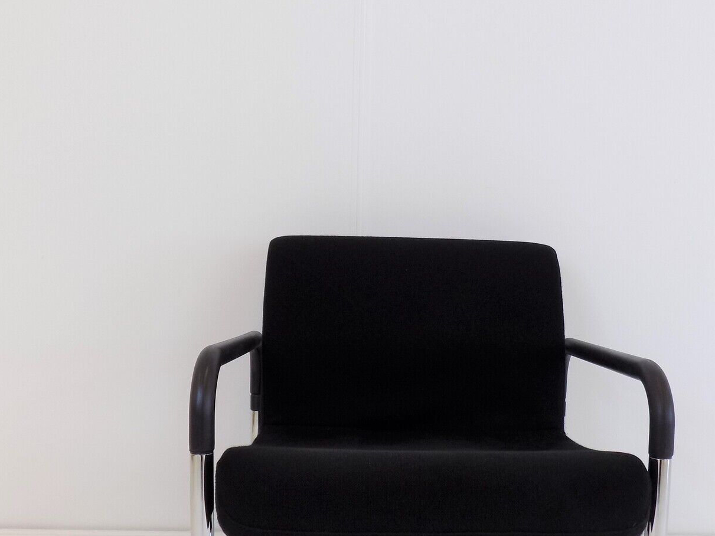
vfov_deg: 37.1
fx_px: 785
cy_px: 376
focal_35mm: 38
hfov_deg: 48.9
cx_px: 400
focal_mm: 4
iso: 80
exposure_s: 1/40
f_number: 3.1
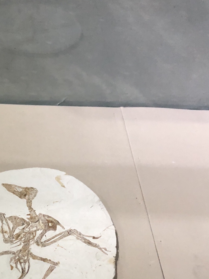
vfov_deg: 34.9
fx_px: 427
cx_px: 44
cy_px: 228
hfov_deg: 27.0
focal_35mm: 53
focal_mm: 3.99
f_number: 1.8
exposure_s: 1/15
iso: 100
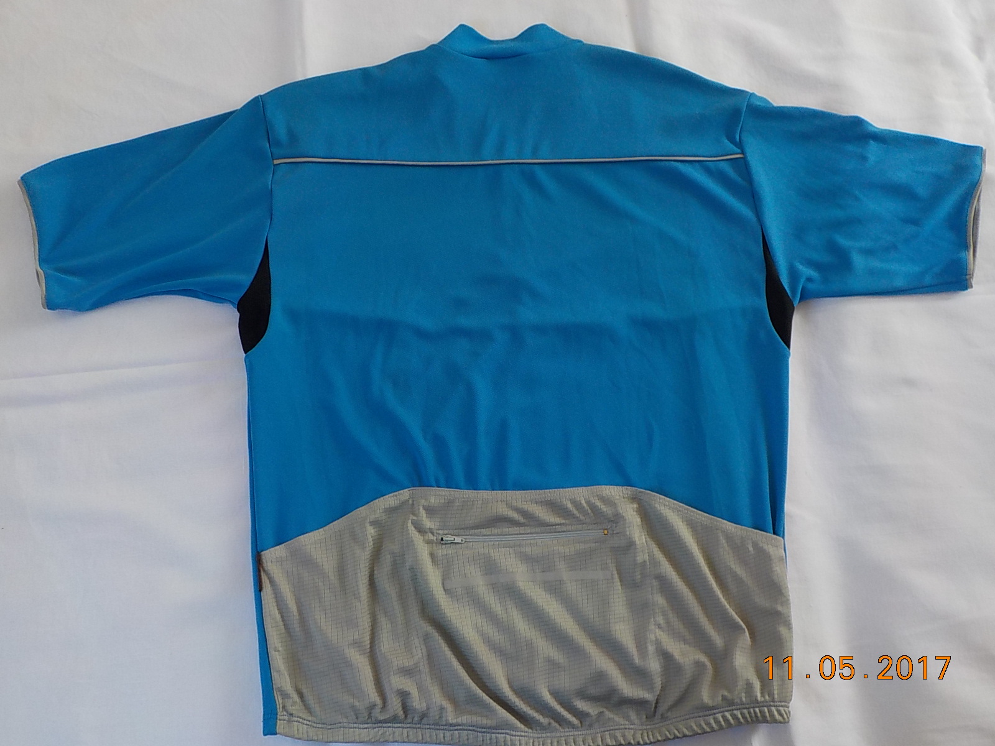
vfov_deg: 46.8
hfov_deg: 60.0
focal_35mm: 30
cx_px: 498
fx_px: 862
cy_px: 373
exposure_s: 1/100
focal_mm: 4.1
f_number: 3.3
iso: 125
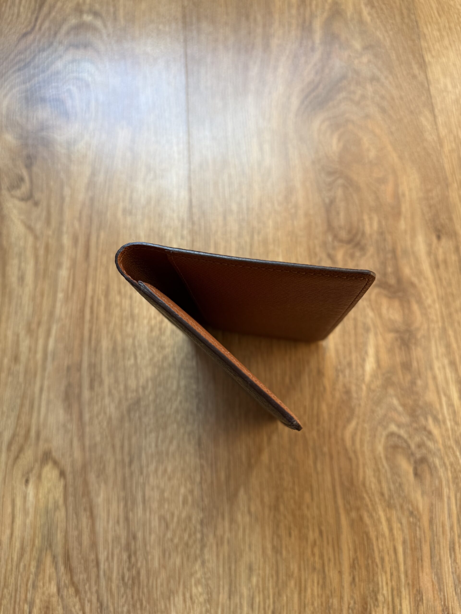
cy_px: 307
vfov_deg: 71.6
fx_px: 426
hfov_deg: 56.8
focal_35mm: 24
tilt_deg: -76.4
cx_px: 230
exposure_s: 1/121
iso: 64
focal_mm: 6.76
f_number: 1.78
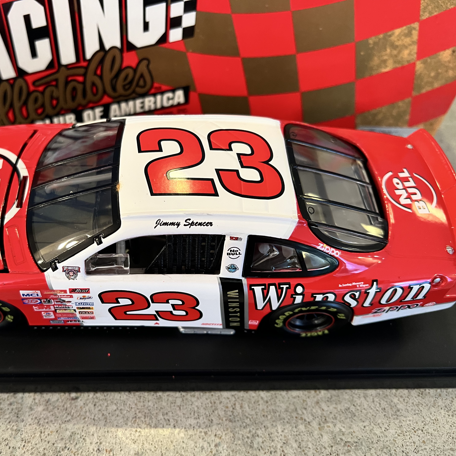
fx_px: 462
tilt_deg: -46.7
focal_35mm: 31
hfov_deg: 52.0
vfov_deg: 52.5
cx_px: 172
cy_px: 230
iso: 320
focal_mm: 5.7
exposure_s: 1/60
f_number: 1.5
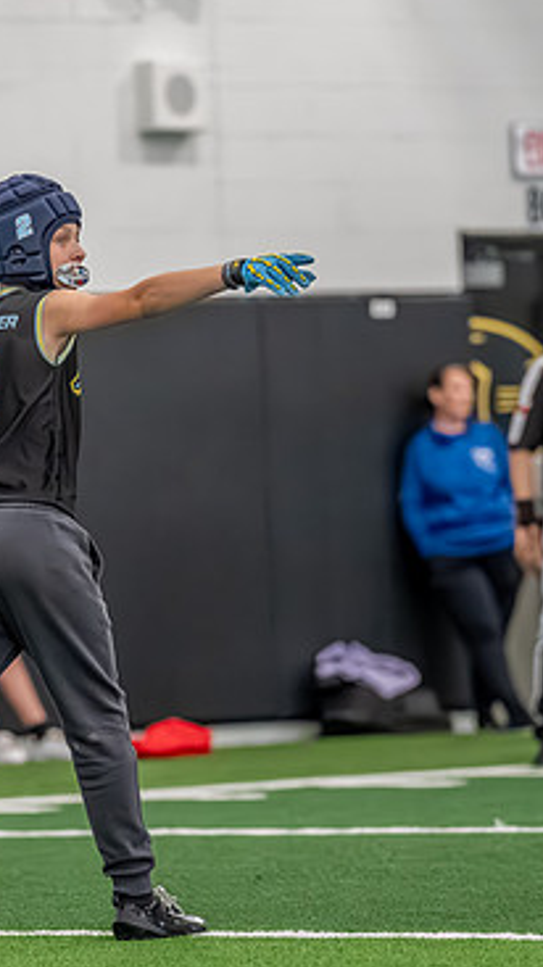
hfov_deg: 3.9
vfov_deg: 6.9
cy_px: 465
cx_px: -19
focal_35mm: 313
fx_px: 8025
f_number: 2.8
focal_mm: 132
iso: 6400
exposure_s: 1/1000
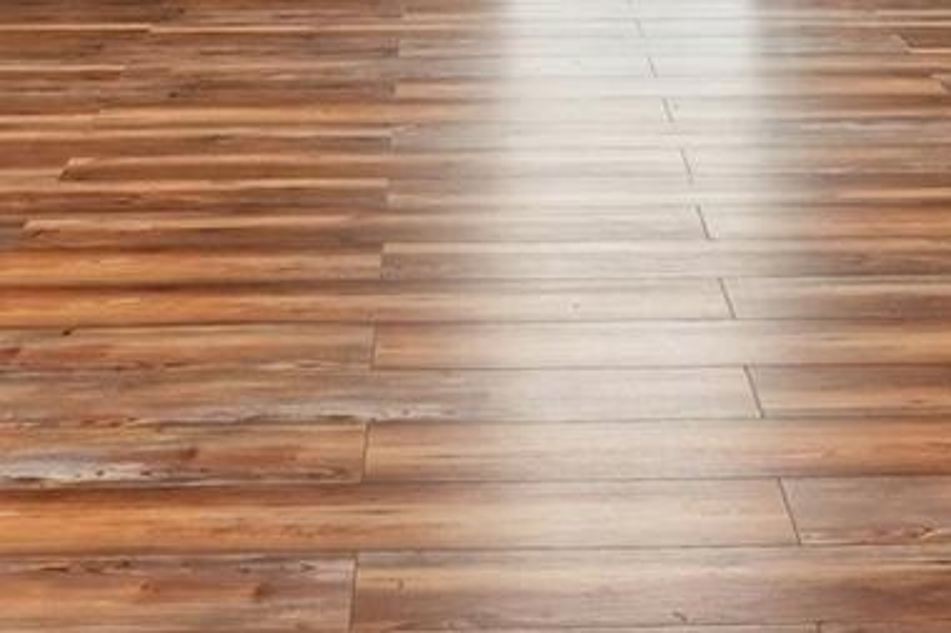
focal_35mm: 64
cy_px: -413
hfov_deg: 31.3
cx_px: 586
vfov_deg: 18.0
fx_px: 1690
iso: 320
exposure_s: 1/30
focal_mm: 10
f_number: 9
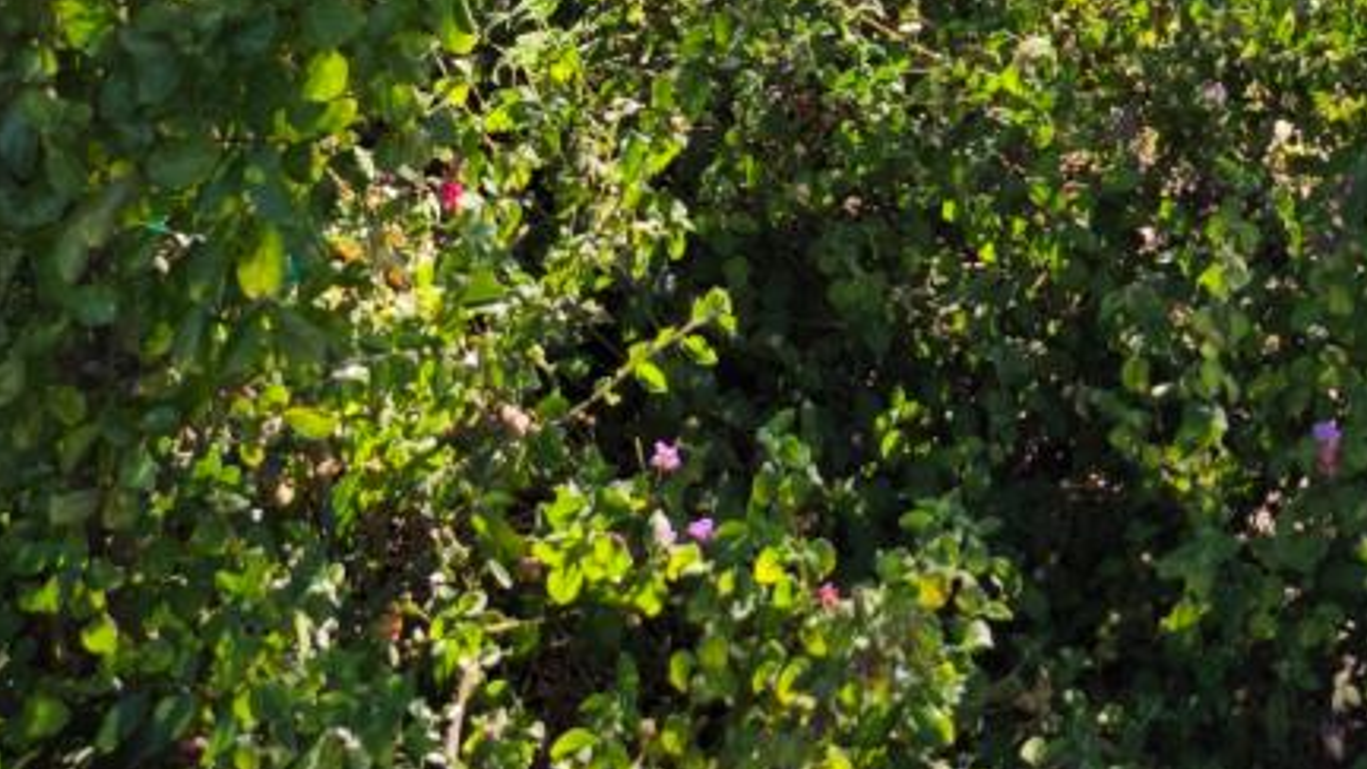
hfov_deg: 23.8
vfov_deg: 12.0
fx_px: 3154
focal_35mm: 87
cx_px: 1247
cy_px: -872
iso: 80
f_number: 1.7
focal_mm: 6.3
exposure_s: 1/1899
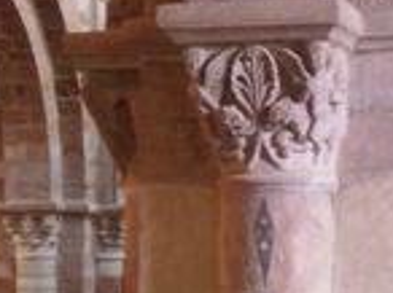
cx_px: 393
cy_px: 108
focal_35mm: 151
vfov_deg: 9.8
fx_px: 1712
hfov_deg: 12.9
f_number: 3.7
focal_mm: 9.3
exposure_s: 1/2.5
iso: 400
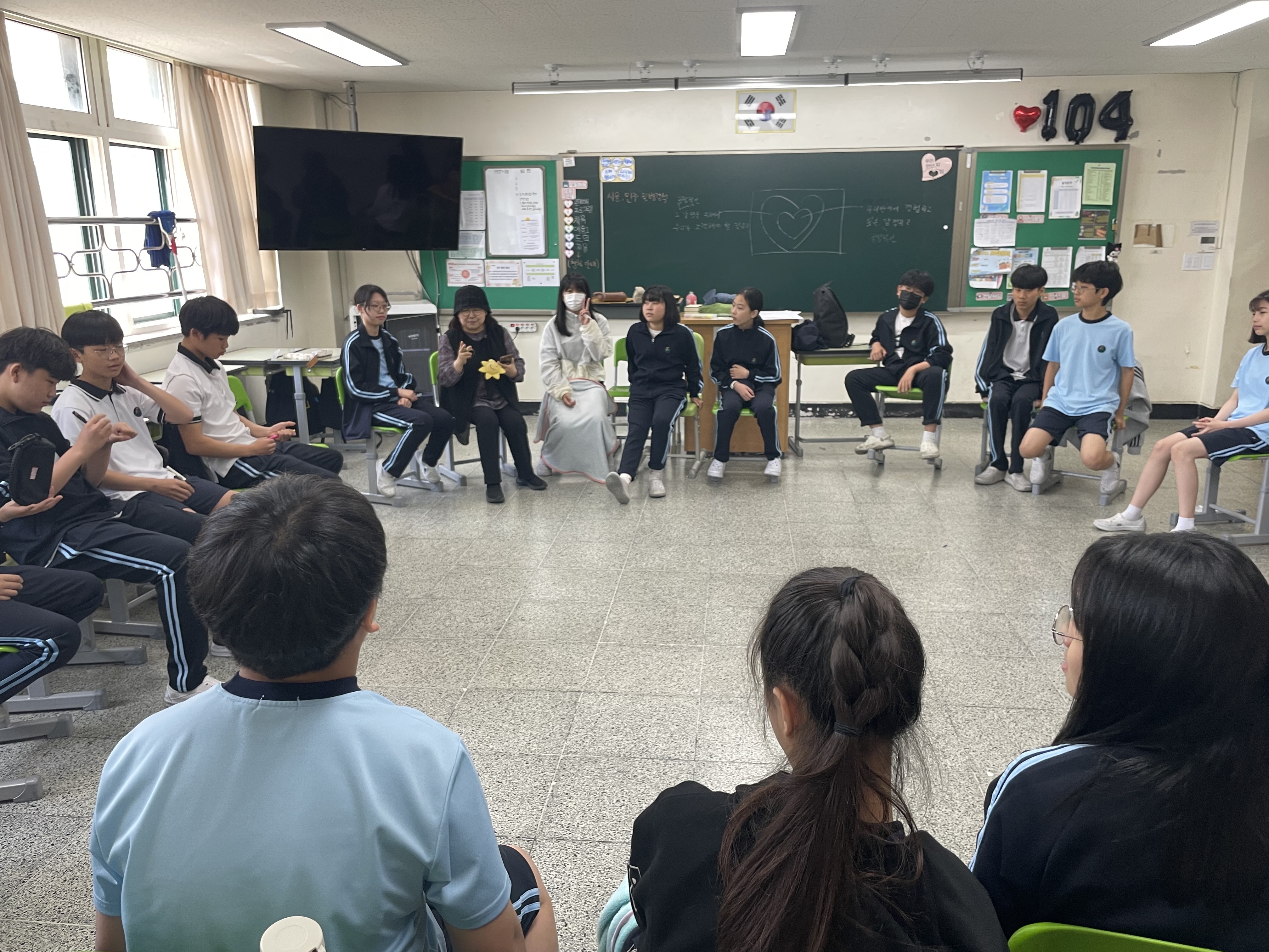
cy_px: 476
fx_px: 953
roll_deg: +1.0
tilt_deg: -12.4
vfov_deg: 53.1
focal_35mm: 26
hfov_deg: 67.3
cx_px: 634
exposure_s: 1/60
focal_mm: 4.2
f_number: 1.6
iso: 80
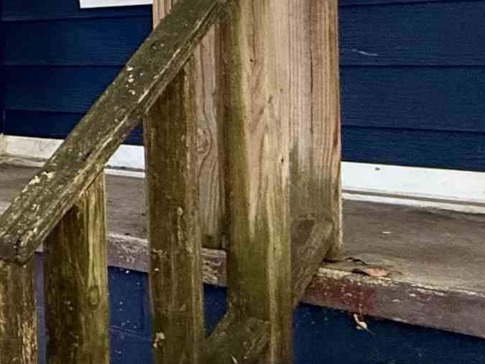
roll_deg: +0.9
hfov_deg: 17.7
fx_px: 897
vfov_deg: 22.6
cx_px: -544
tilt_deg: +0.0
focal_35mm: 64
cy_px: 70
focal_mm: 2.22
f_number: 2.2
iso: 200
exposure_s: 1/99
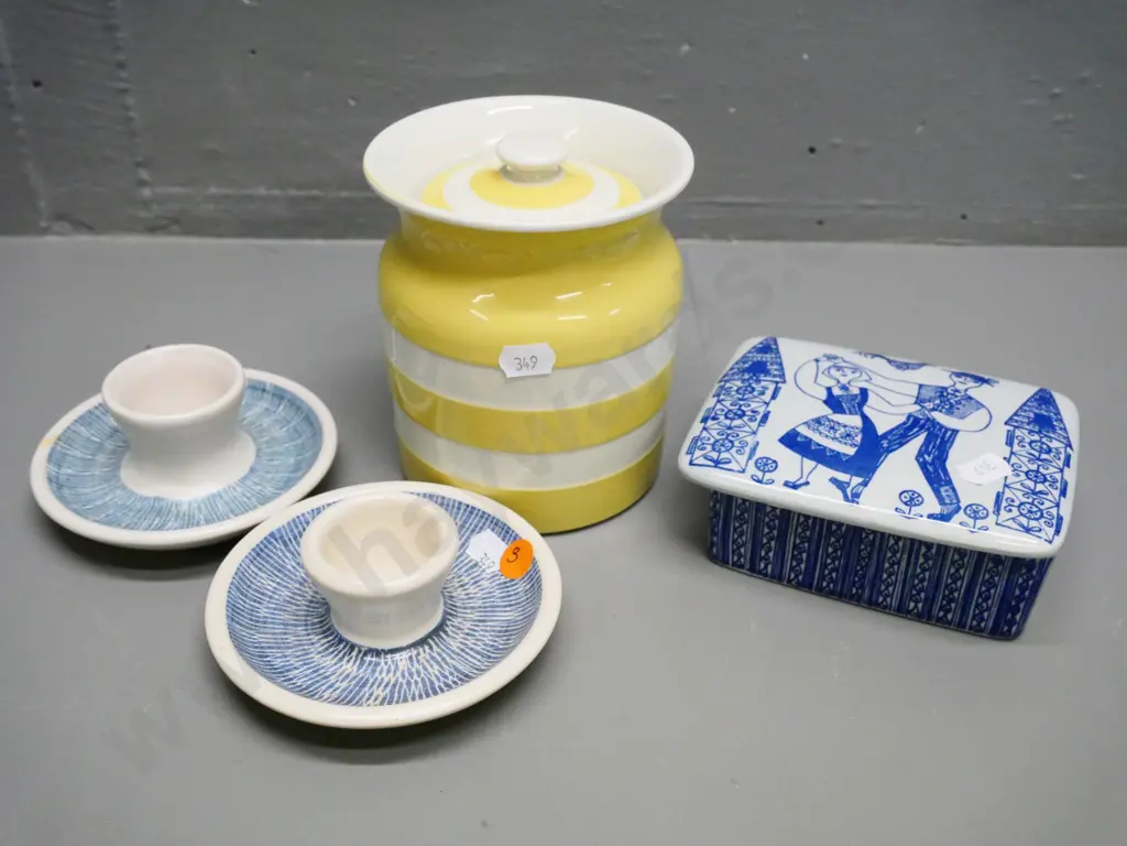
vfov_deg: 39.7
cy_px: 423
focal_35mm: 36
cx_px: 564
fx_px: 1172
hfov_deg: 51.4
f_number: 5.6
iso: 3200
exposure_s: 1/320
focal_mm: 18
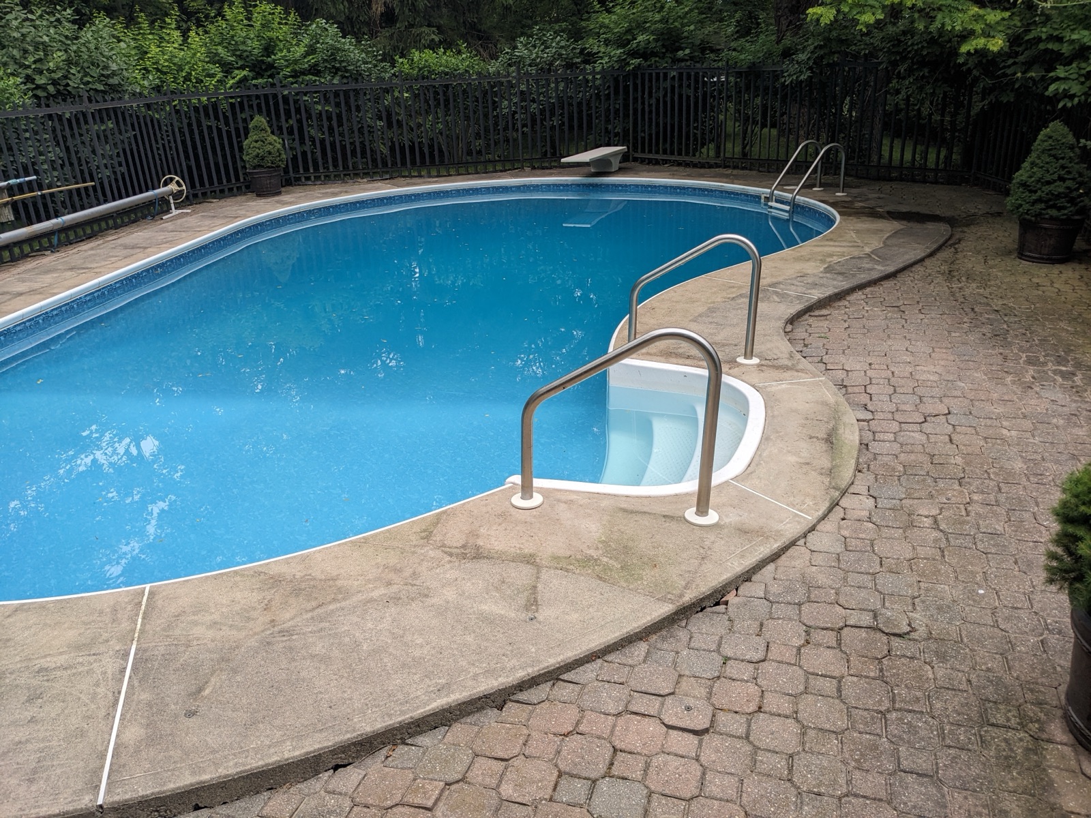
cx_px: 546
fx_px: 851
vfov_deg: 51.4
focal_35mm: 27
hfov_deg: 65.3
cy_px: 409
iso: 46
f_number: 1.73
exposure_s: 1/671
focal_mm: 4.38
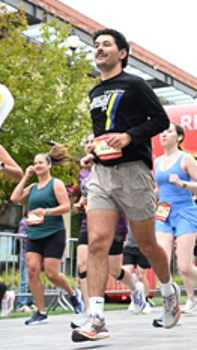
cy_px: 145
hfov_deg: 15.2
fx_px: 713
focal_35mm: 77
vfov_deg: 27.5
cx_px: 237
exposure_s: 1/640
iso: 2000
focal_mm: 31
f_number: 4
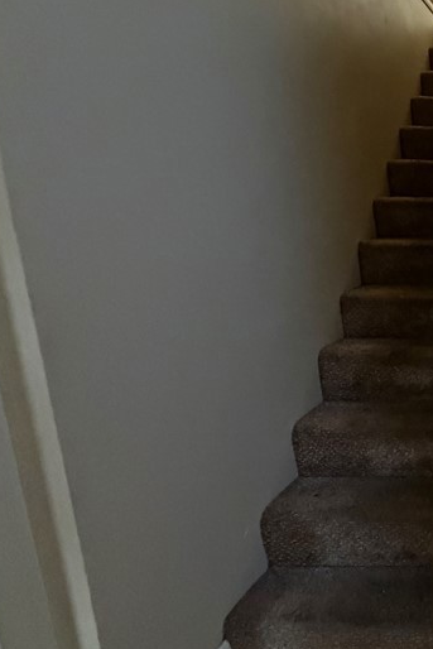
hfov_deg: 32.7
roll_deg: +1.2
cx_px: 572
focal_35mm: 29
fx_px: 523
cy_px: 299
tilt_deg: -10.6
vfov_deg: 63.6
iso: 1000
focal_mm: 2.22
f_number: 2.2
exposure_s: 1/60
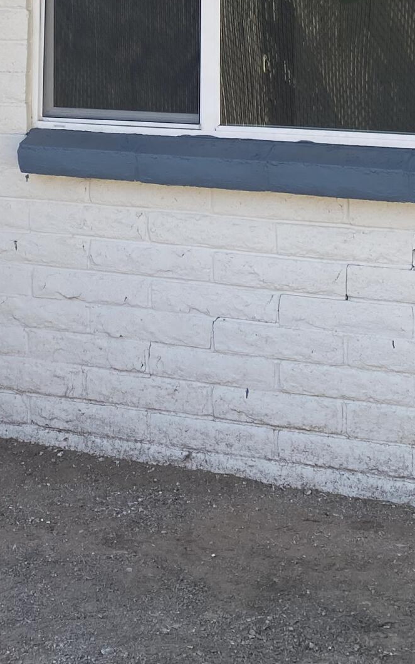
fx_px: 1412
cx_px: 23
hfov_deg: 16.4
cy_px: -4
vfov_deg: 25.2
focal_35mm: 78
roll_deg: +0.1
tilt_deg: -1.9
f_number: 1.8
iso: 32
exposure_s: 1/1927
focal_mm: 4.25
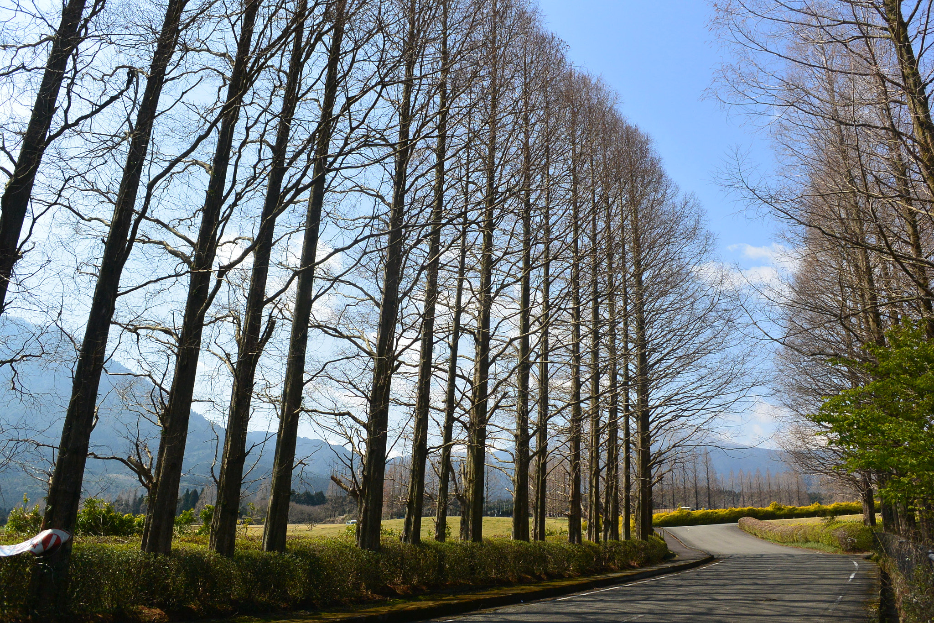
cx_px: 467
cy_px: 312
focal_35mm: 27
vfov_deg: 47.9
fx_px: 700
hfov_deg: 67.4
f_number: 5
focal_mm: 10
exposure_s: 1/1000
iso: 160
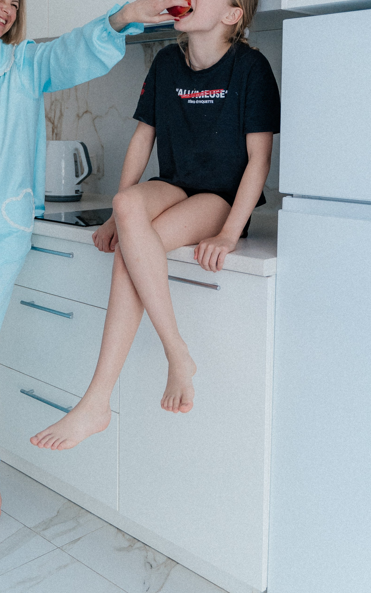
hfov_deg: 27.8
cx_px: 119
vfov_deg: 42.6
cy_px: 175
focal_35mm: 46
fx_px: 744
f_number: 2.8
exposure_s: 1/100
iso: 1000
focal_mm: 28
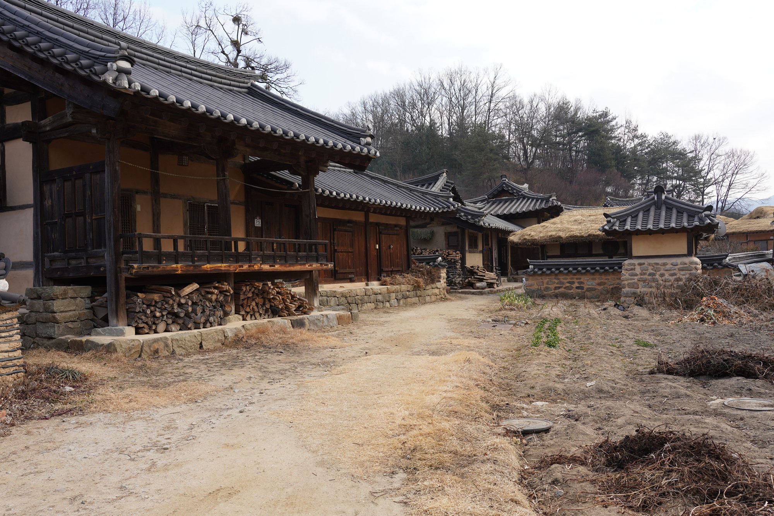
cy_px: 258
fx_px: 602
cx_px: 387
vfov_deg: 46.4
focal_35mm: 28
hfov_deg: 65.5
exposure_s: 1/100
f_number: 8
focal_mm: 28
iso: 100
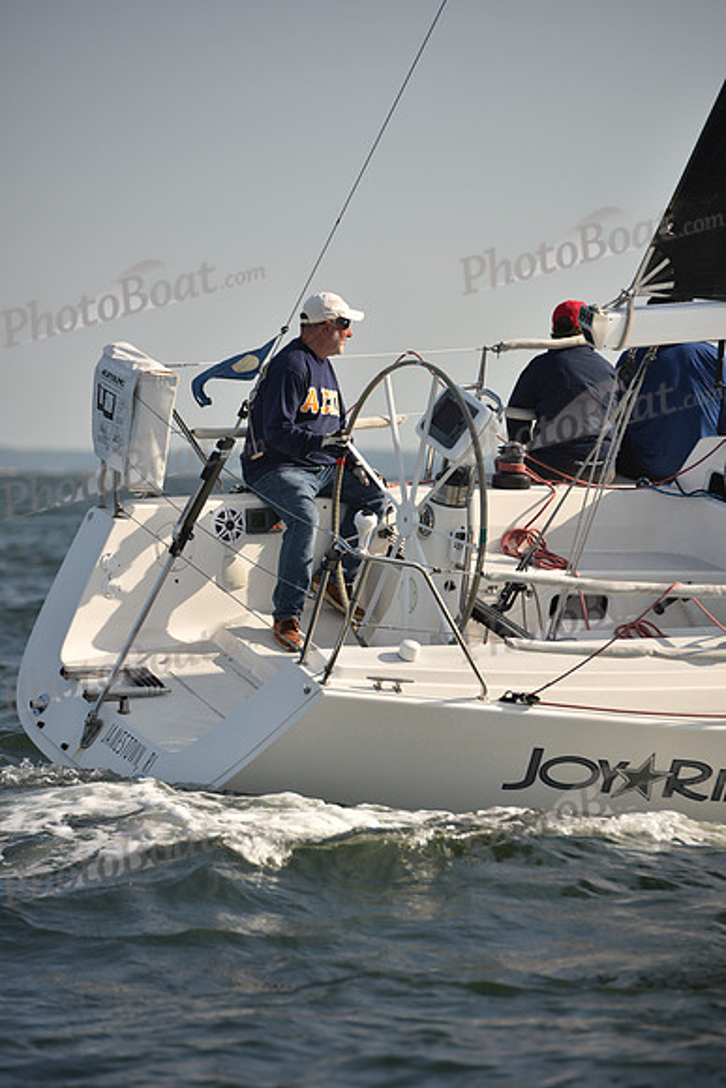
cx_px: 363
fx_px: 6046
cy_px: 544
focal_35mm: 200
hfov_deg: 6.9
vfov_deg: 10.3
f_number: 4.5
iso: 250
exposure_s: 1/800
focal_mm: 200
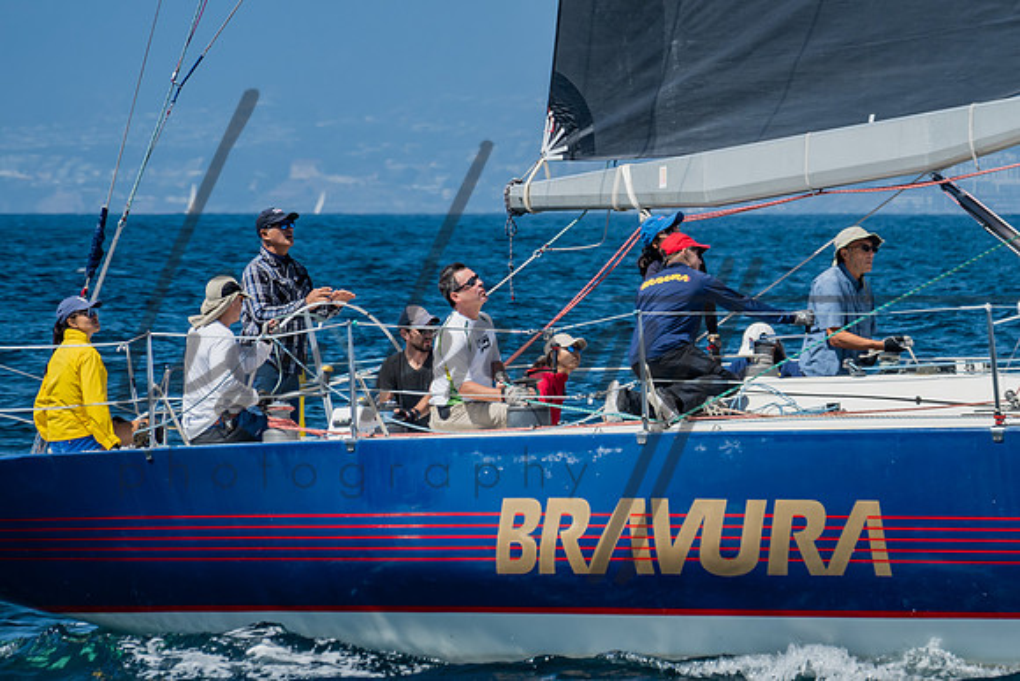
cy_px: 301
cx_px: 796
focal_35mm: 408
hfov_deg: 5.0
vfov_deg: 3.4
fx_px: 11573
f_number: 6.3
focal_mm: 200
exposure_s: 1/400
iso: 160
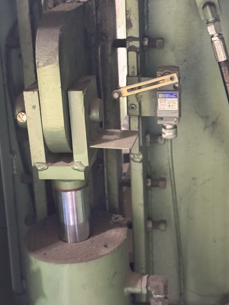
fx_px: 556
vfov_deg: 30.6
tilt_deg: -14.1
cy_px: 109
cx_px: 145
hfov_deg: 23.2
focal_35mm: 63
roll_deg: +2.4
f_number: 1.78
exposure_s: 1/30
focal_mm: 6.76
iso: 640
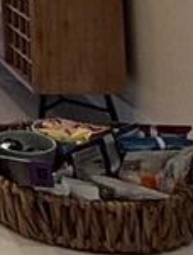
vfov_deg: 15.0
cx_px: -322
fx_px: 822
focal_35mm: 111
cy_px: -225
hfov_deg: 10.7
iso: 64
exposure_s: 1/154
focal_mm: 2.22
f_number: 2.2
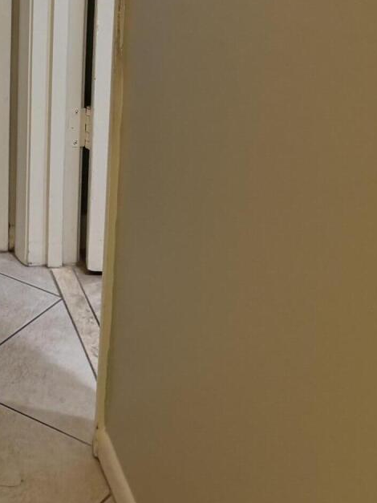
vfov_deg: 22.7
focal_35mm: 83
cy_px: 10
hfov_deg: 16.5
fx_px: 1206
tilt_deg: -16.3
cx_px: -148
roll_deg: +2.7
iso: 80
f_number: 1.6
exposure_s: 1/60
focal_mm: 5.96
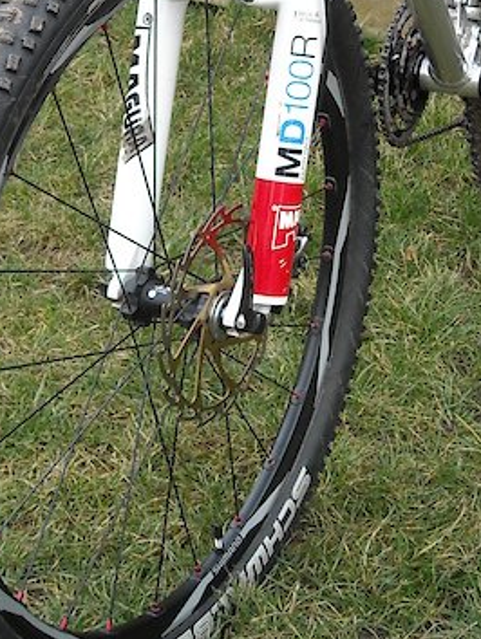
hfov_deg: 18.7
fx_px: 1462
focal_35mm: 79
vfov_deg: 24.0
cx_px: 284
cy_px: 67
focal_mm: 5.7
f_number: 2.8
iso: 113
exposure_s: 1/250
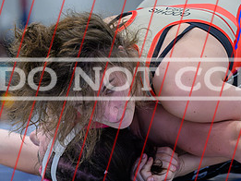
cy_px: 151
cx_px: 135
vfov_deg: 5.3
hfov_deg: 7.1
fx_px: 1936
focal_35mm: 278
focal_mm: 94
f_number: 2.8
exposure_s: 1/400
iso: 4000
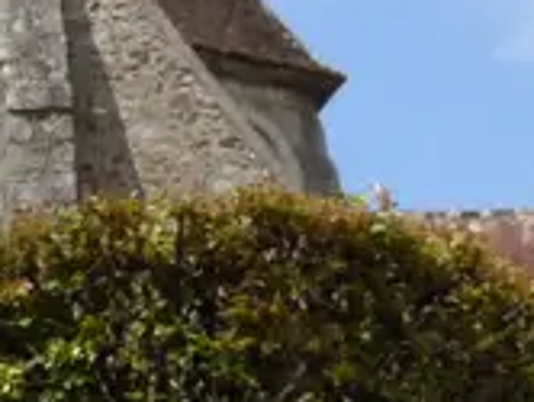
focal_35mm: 370
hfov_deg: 5.3
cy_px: -174
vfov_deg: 4.0
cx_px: -335
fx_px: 5716
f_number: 18
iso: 100
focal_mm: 24
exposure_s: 1/100
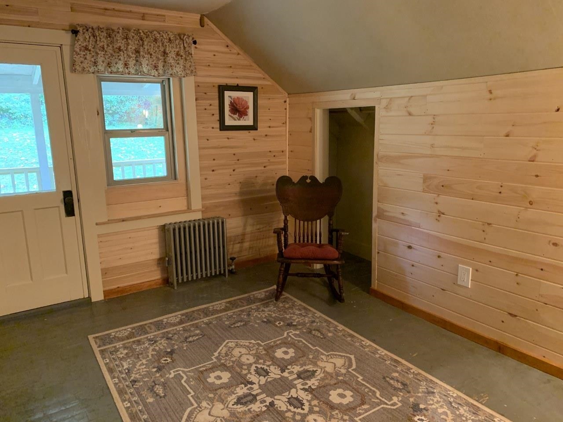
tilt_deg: -11.7
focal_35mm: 26
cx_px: 282
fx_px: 423
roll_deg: +0.9
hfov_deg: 67.3
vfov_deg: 53.1
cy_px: 211
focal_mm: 4.25
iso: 640
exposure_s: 1/30
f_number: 1.8
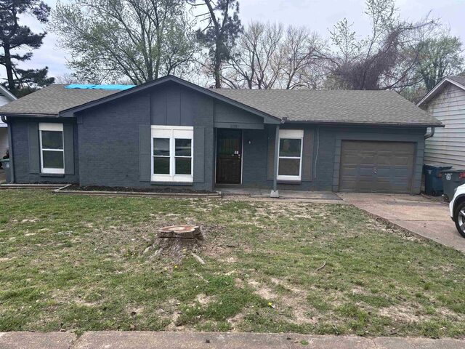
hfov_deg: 67.3
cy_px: 174
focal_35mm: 26
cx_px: 232
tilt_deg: -6.0
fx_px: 349
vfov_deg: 53.1
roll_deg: -0.8
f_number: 1.6
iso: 50
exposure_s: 1/1418
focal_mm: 5.96
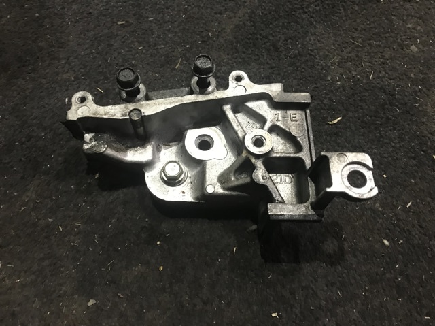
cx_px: 218
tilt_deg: -72.6
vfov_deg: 49.7
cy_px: 163
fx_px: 352
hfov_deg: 63.5
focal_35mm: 28
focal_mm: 3.99
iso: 100
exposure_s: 1/11
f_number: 1.8
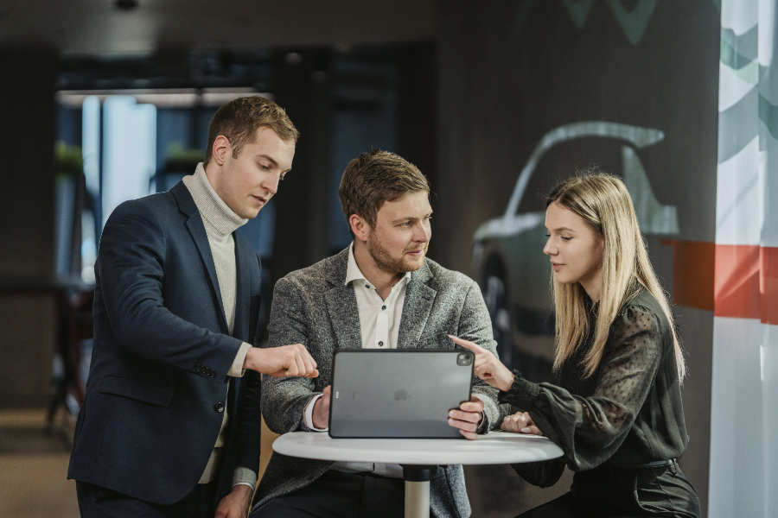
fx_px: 1837
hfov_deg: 23.9
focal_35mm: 85
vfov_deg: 16.1
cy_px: 259
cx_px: 389
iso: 640
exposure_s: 1/2500
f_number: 1.8
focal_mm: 85
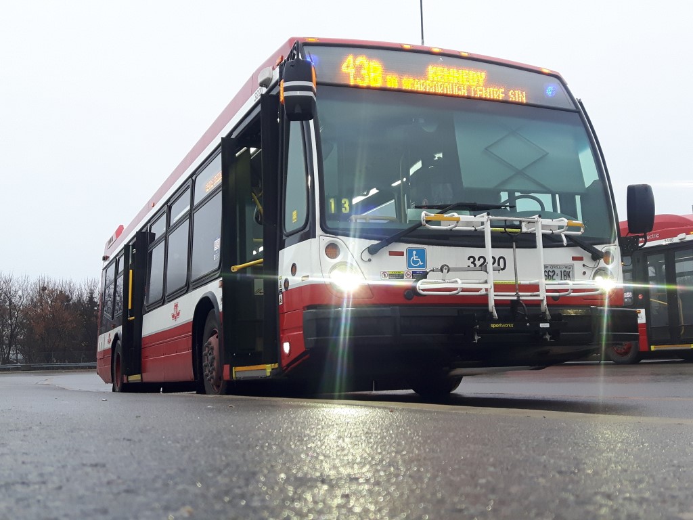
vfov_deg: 45.4
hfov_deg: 58.4
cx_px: 346
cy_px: 260
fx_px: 621
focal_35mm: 31
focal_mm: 3.7
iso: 64
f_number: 1.9
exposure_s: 1/120
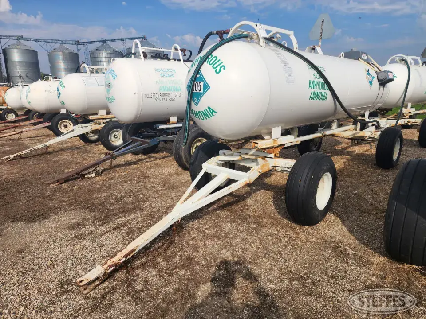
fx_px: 283
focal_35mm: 23
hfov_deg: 73.9
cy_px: 160
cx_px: 213
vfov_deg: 58.9
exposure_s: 1/1343
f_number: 1.8
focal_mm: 6.4
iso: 12
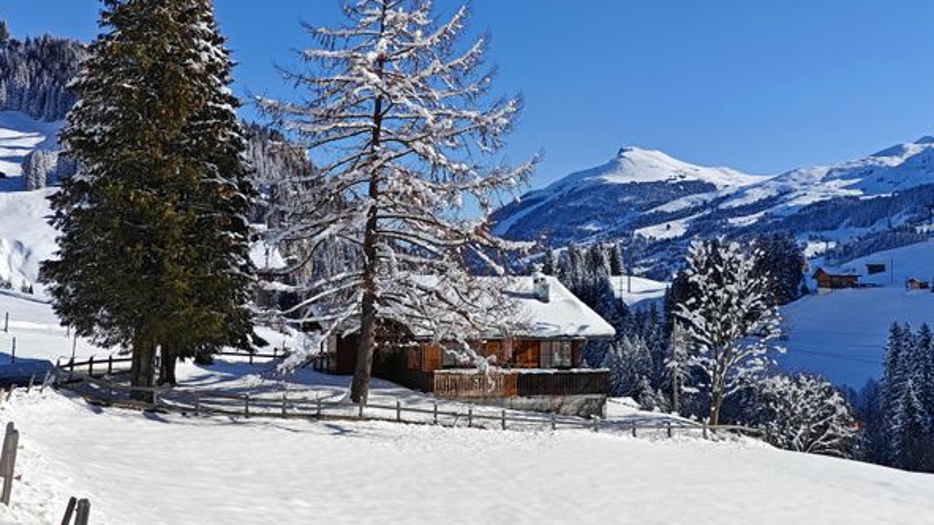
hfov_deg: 39.9
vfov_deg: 22.9
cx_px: 465
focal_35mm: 52
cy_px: 177
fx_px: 1287
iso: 50
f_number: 2
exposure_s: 1/2918
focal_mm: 7.08
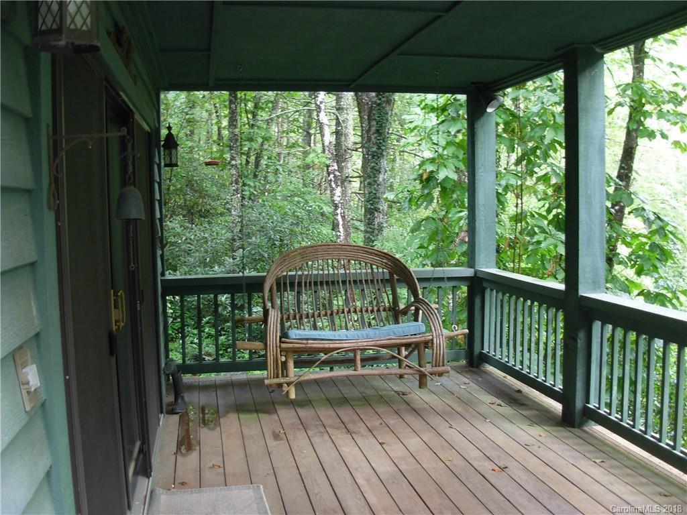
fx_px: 754
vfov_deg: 37.7
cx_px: 344
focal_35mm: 38
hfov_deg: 49.0
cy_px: 258
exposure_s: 1/4
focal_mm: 6.3
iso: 91
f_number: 2.9
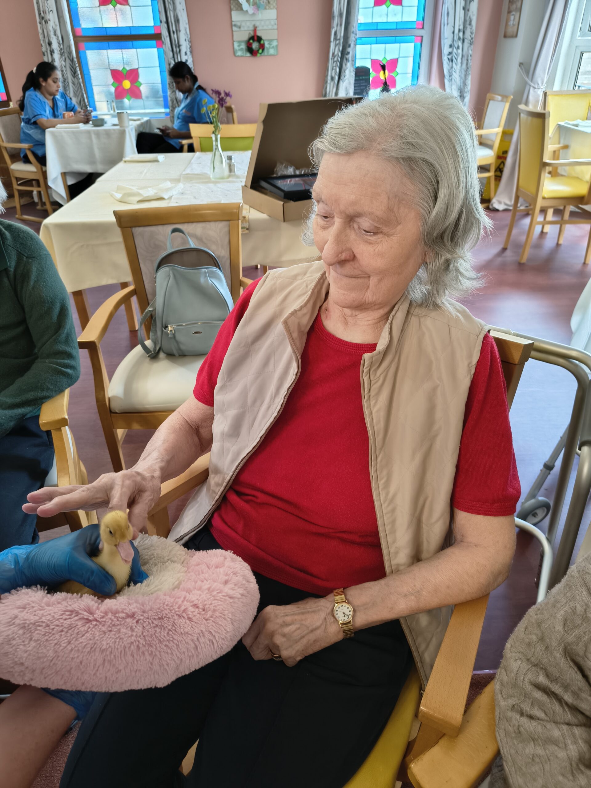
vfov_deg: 71.6
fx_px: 546
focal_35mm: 24
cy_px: 394
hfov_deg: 56.8
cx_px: 296
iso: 687
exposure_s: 1/50
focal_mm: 5.56
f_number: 1.8
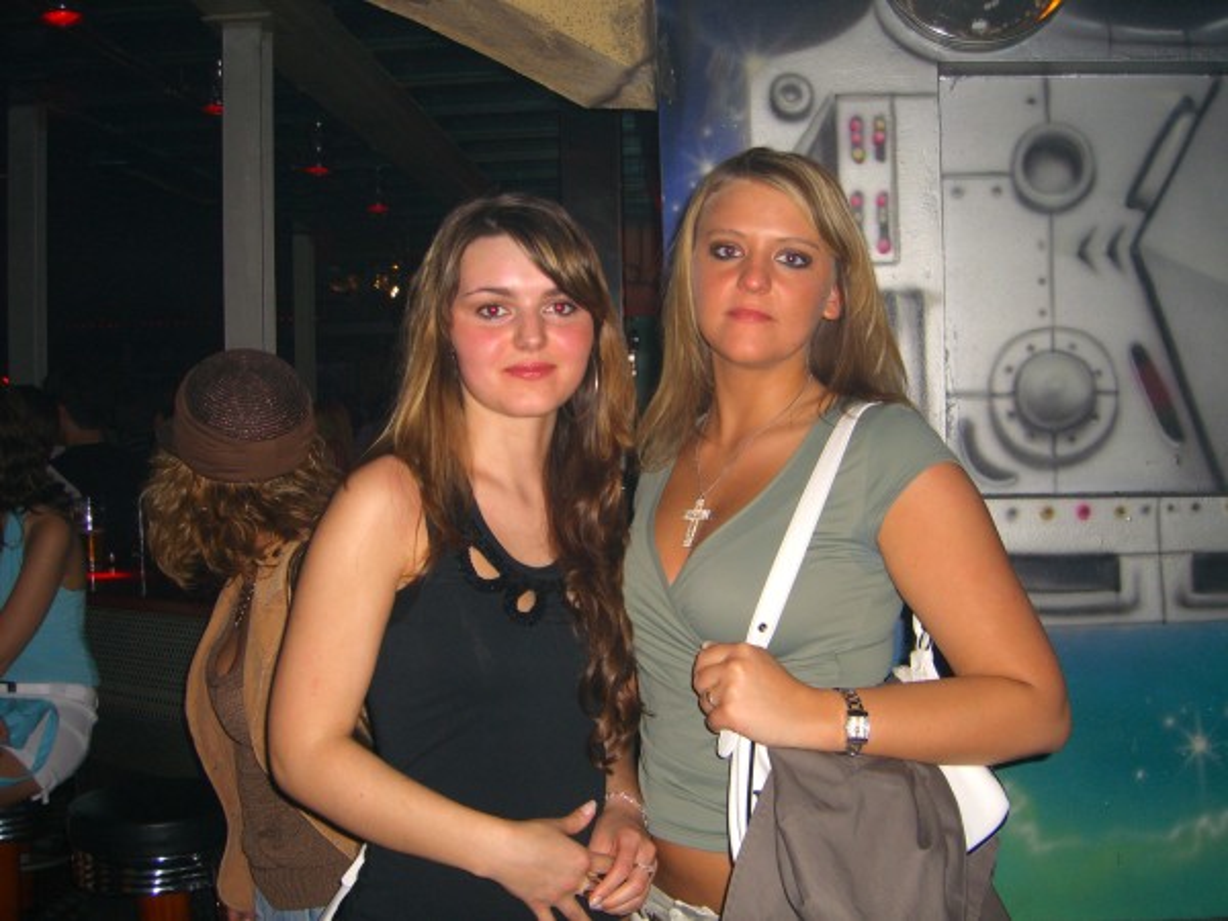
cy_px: 460
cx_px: 614
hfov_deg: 49.0
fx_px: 1348
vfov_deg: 37.7
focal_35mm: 38
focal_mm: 7.9
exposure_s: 1/60
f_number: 2.8
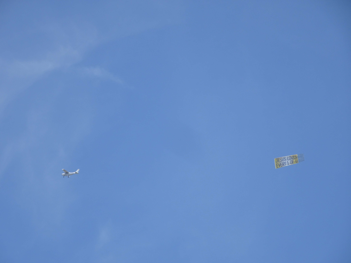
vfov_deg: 7.7
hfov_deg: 10.2
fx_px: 1967
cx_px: 176
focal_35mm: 194
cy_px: 132
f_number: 6.3
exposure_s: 1/400
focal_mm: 33.17
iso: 80
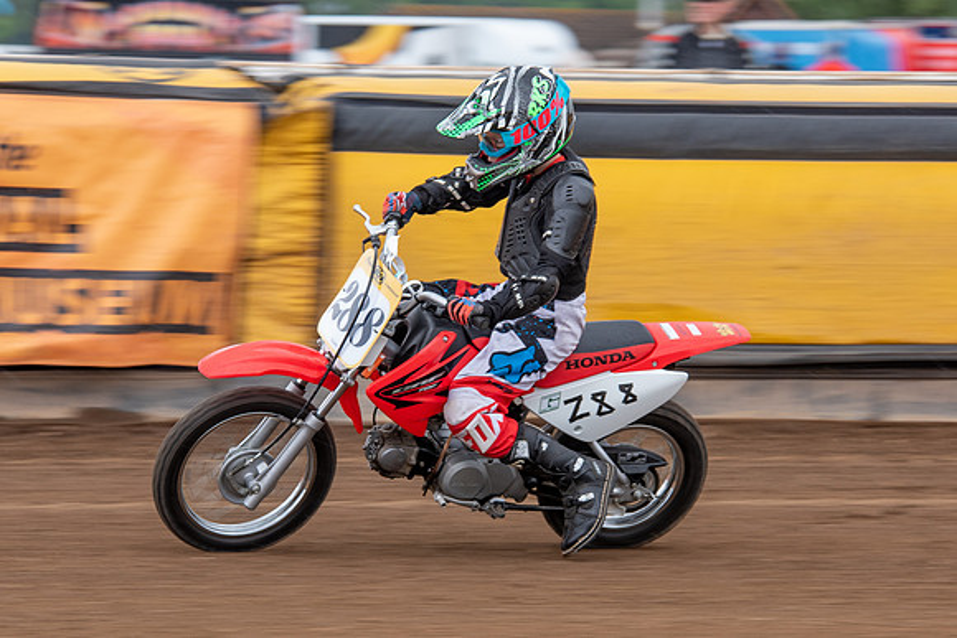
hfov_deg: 8.2
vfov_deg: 5.4
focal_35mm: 253
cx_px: 483
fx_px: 6714
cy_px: 347
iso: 400
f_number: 8
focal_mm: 150
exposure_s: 1/200
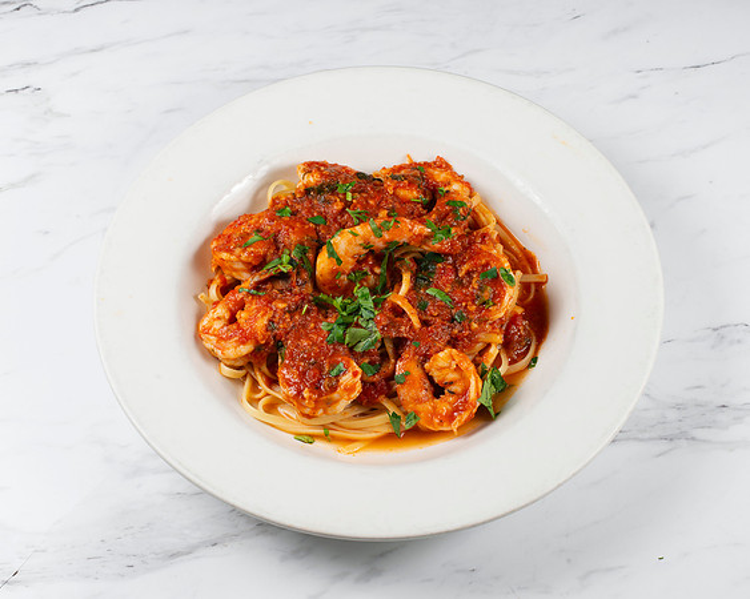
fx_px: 1404
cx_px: 380
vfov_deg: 24.1
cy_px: 310
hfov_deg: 29.9
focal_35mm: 63
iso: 200
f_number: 10
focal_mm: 50
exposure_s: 1/200
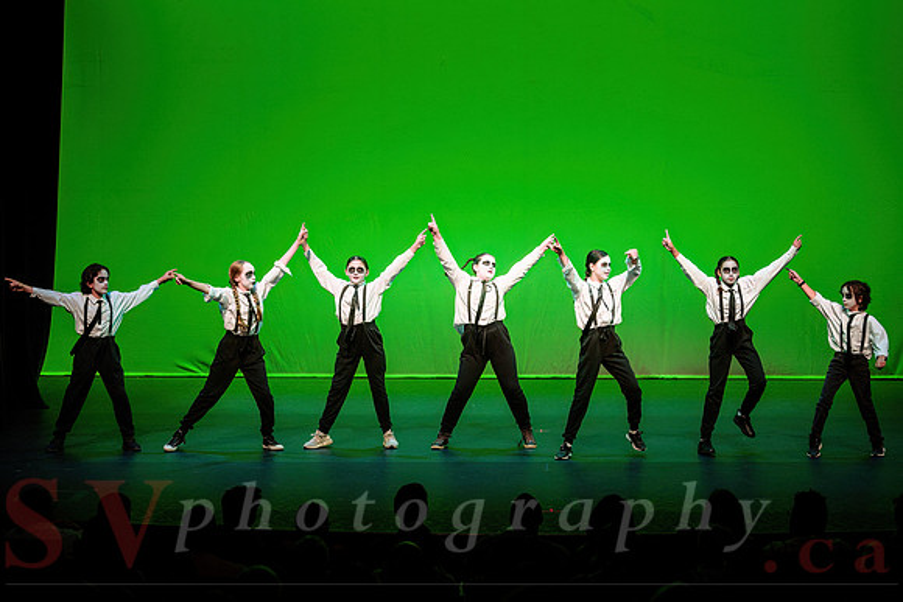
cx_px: 457
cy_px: 301
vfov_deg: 15.7
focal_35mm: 87
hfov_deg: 23.4
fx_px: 2181
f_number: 3.2
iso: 1250
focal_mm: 85
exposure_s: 1/200
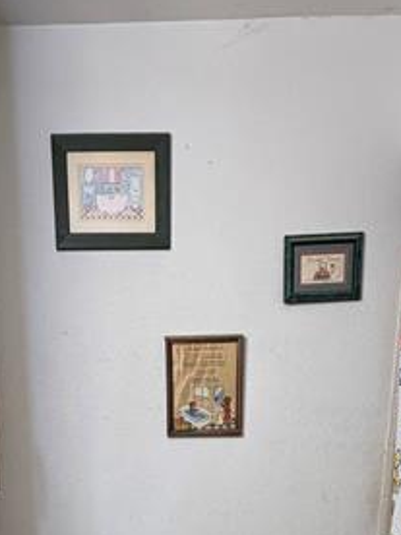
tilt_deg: -16.0
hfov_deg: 36.8
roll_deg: -0.2
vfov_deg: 36.9
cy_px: 640
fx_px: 602
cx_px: 176
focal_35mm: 39
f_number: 2.2
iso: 250
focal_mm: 2.22
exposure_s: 1/120
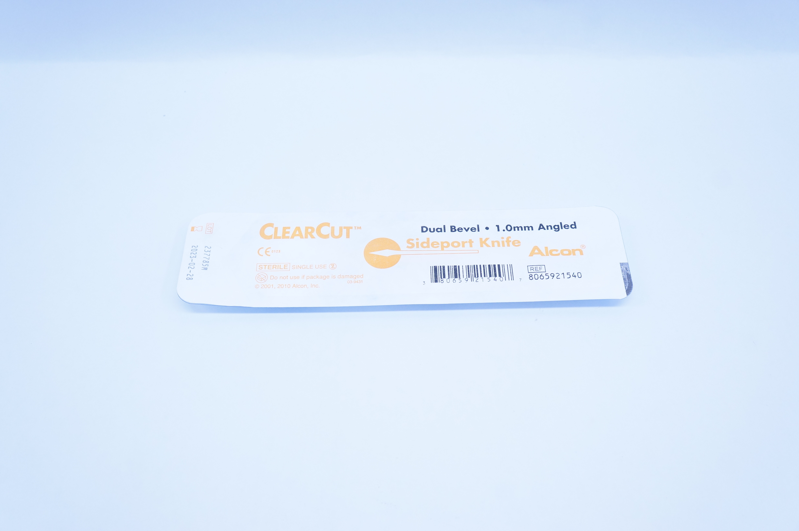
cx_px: 400
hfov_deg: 59.5
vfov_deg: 41.6
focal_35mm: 32
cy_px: 266
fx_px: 698
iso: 800
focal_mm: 21
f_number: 6.3
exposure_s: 1/160
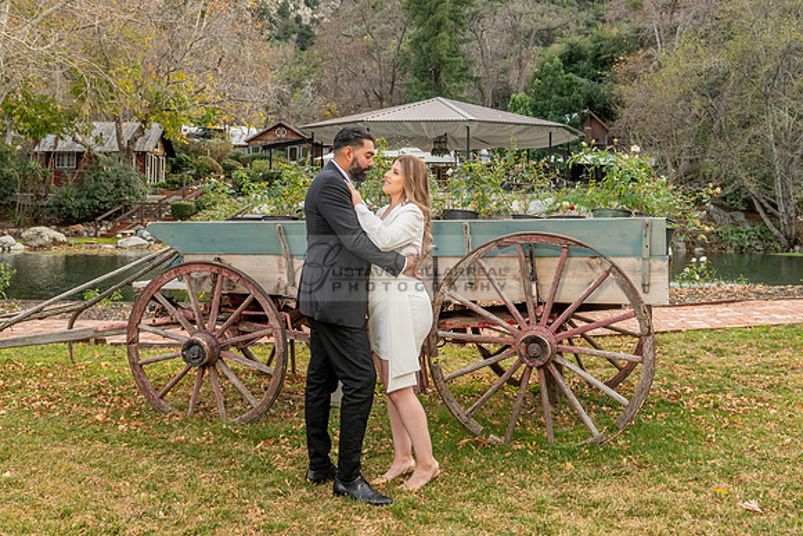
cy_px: 137
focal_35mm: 42
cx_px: 396
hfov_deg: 46.9
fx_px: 926
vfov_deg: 31.7
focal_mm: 26
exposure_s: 1/125
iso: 200
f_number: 5.6
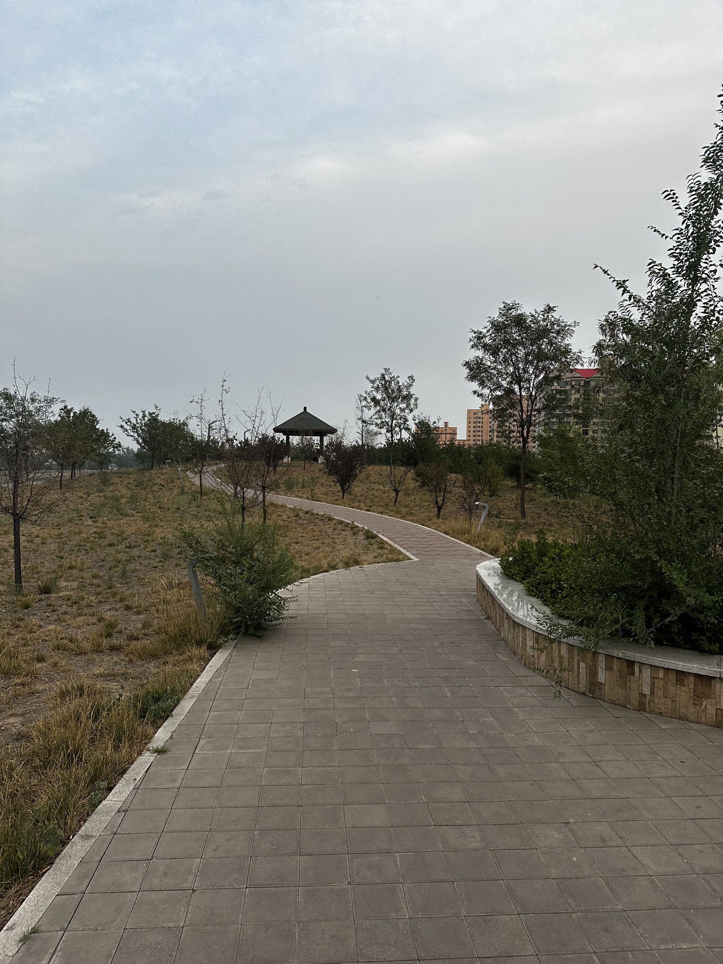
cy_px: 482
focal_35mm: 24
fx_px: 668
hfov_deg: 56.8
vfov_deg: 71.6
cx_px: 362
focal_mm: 6.86
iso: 80
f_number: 1.78
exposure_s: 1/393
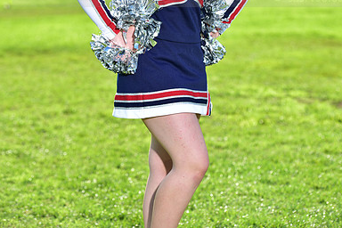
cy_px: -21
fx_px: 1463
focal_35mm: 154
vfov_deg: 8.8
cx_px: 171
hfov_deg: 13.3
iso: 80
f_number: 5.6
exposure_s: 1/250
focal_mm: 102
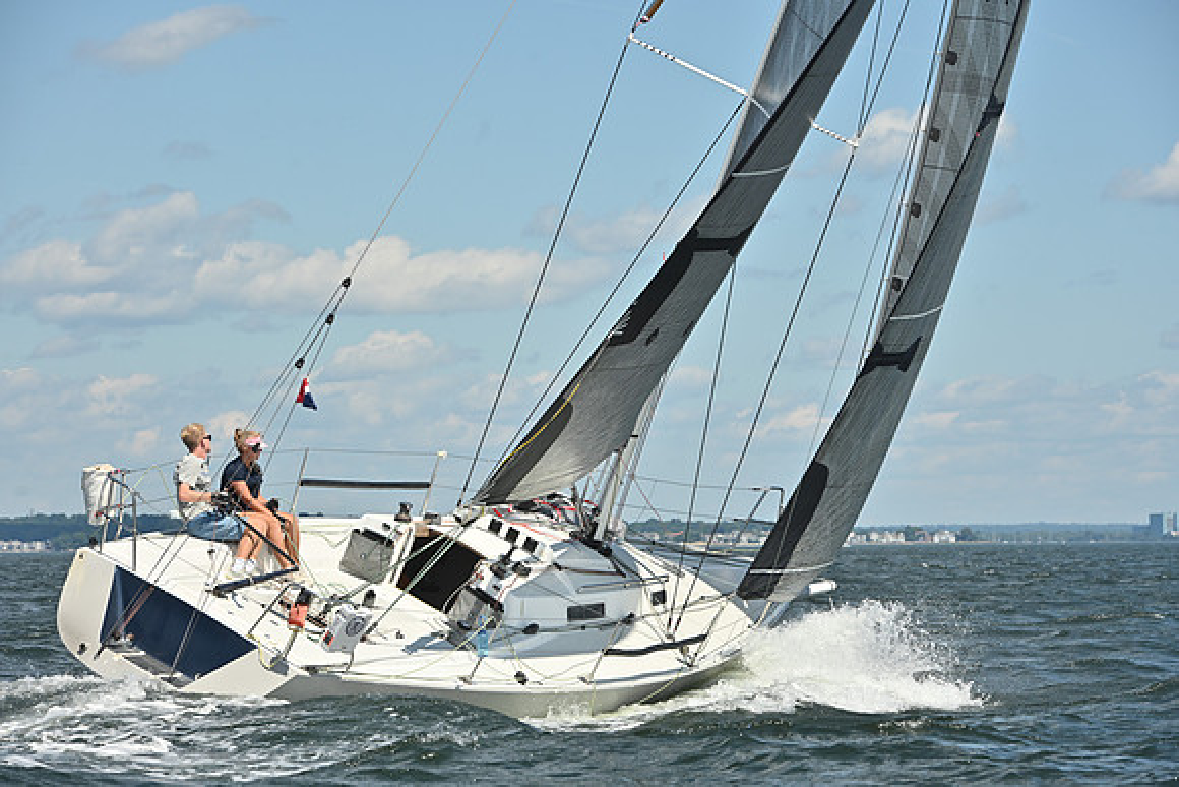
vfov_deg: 9.2
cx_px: 590
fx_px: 4913
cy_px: 394
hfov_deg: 13.7
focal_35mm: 150
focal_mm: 150
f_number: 9
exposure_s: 1/1250
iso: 250
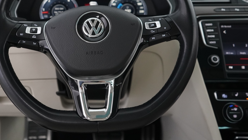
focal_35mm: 45
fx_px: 296
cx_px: 90
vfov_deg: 26.1
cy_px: 29
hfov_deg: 45.0
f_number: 4
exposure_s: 1/60
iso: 4000
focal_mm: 32
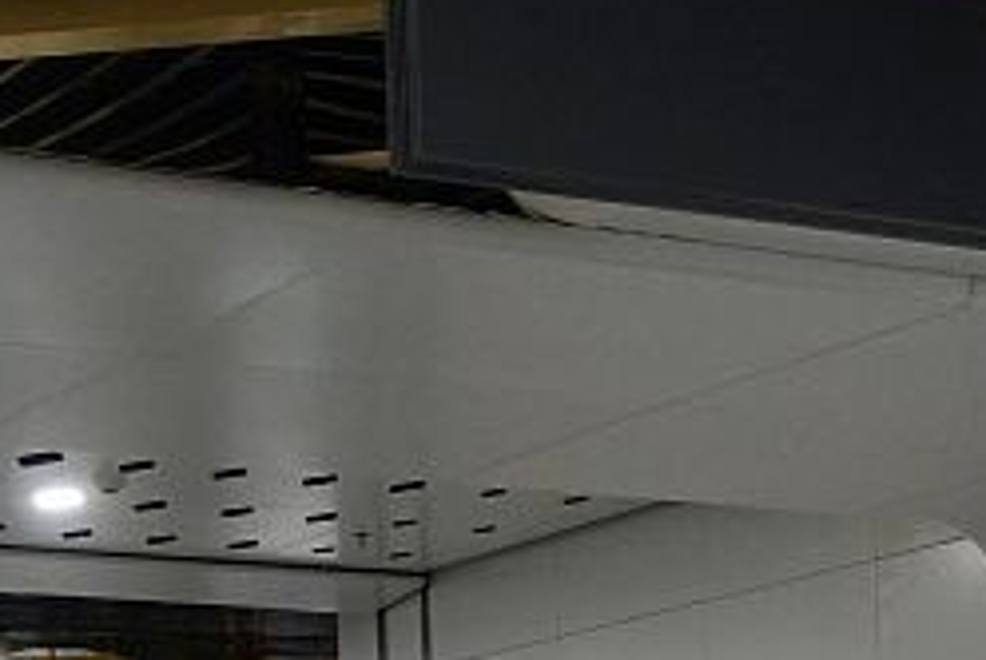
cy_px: 962
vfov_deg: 11.4
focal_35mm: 116
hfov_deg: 17.6
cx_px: 692
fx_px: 3181
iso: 400
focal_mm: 8.8
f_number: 2.8
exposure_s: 1/160
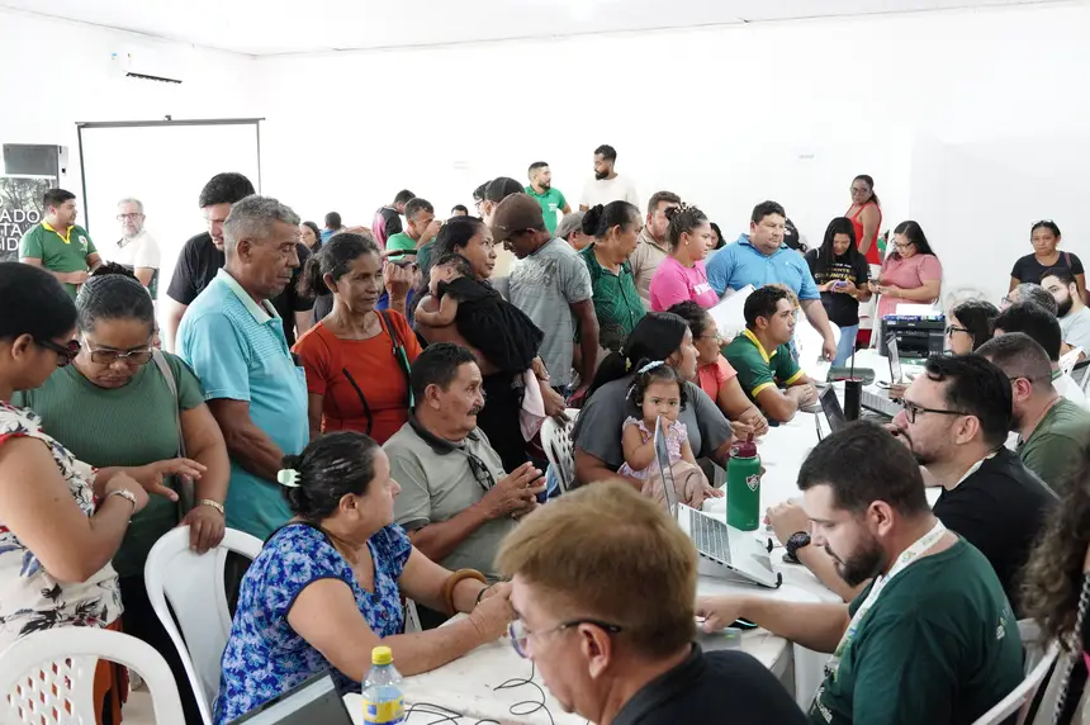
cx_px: 545
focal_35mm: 36
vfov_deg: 36.8
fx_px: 1089
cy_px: 362
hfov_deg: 53.2
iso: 5000
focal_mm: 24
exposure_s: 1/125
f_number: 4
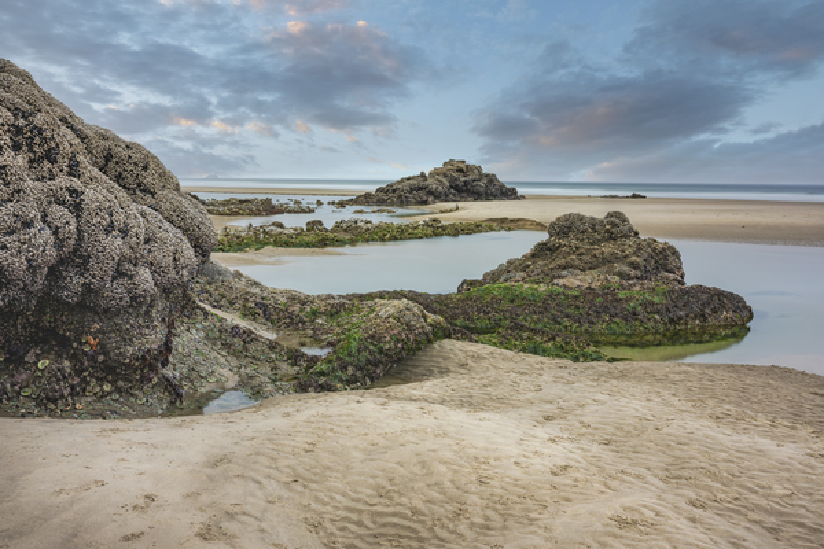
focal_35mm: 35
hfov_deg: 54.4
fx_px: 801
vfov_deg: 37.9
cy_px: 274
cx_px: 412
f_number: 10
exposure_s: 20
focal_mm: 35
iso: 64
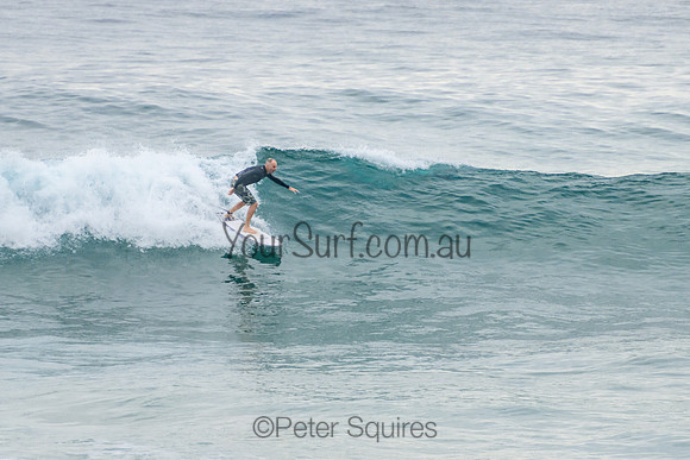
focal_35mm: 549
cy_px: 212
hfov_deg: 3.8
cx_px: 294
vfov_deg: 2.5
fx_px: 10533
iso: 500
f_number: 5.6
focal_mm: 400
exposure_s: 1/1250
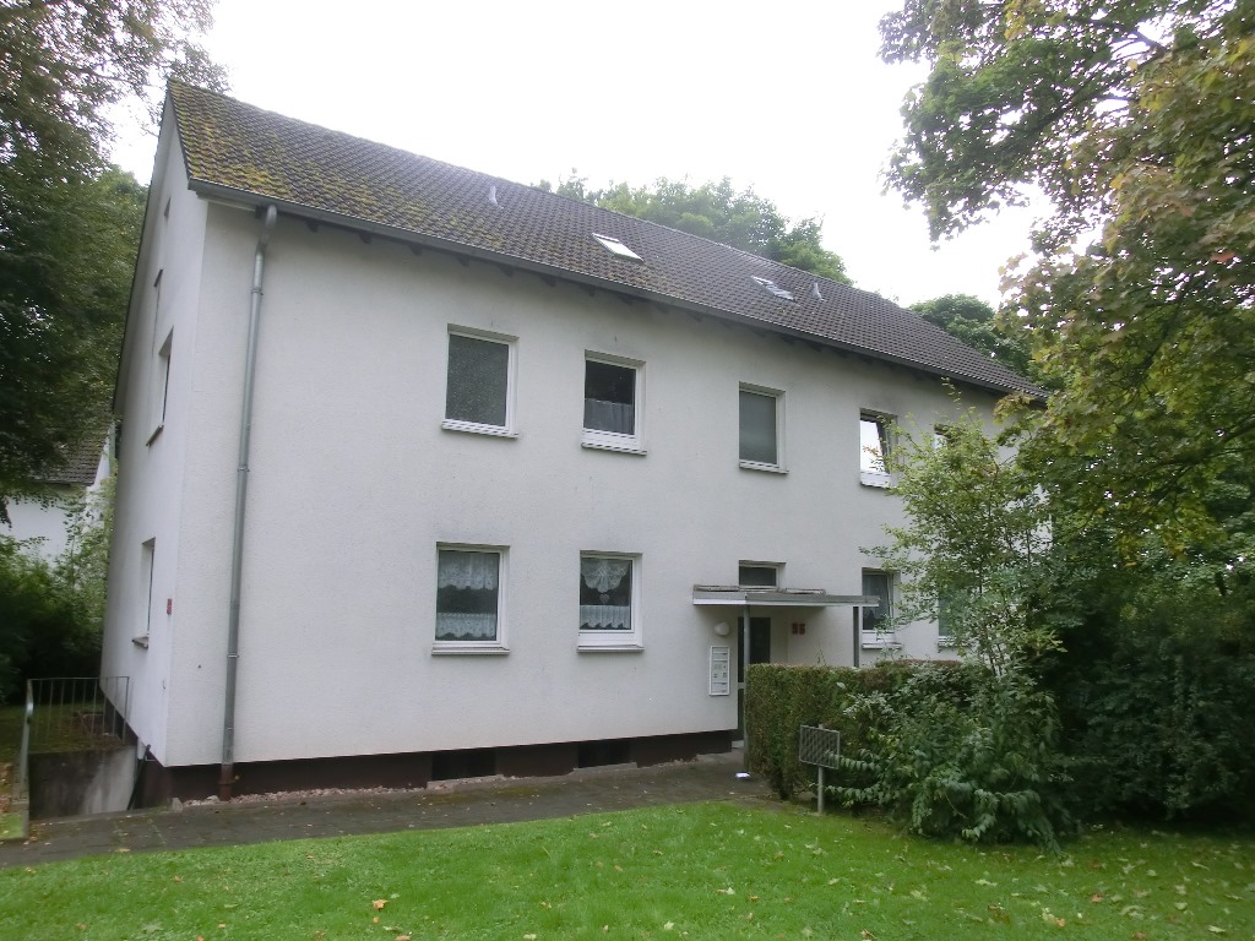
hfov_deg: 71.6
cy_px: 470
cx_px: 628
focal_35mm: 24
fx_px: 870
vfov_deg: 56.8
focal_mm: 4.24
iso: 80
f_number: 3
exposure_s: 1/60
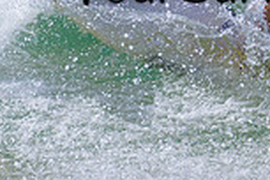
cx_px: 372
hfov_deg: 0.8
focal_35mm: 2510
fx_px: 18824
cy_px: -81
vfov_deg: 0.5
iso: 900
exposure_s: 1/2000
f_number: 11
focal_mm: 540
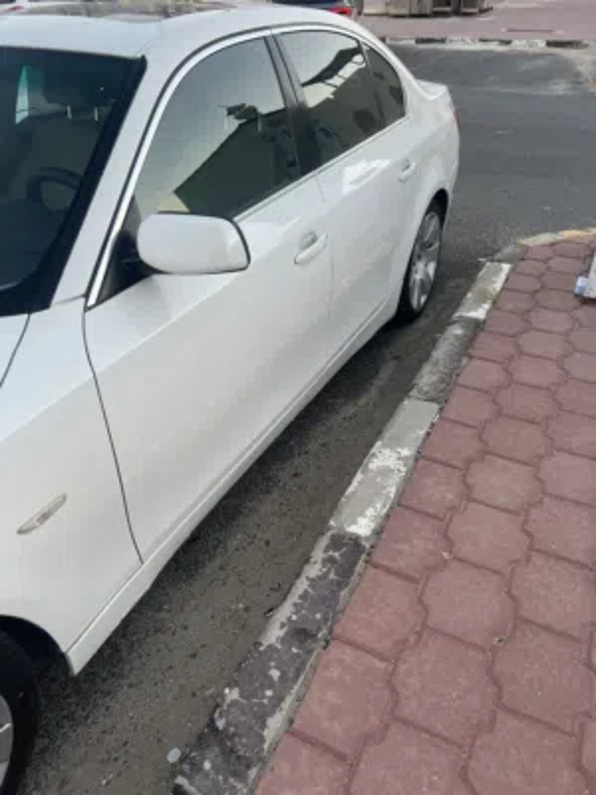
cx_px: 298
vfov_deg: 67.3
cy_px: 398
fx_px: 597
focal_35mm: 26
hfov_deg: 53.1
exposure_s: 1/121
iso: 64
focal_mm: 5.7
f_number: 1.5
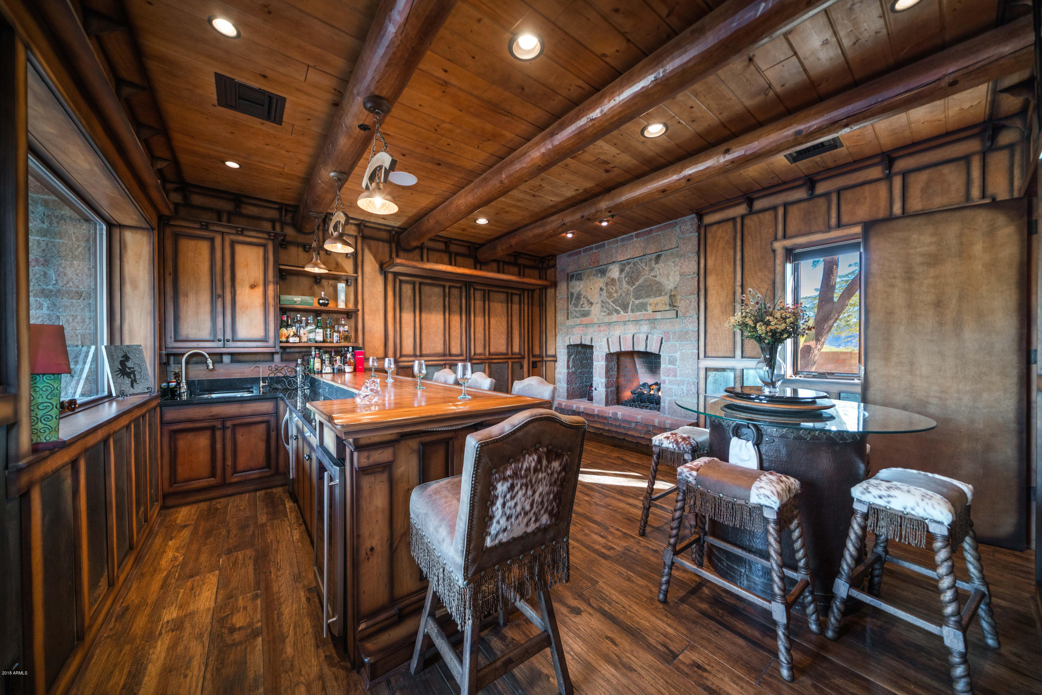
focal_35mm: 12
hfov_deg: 112.6
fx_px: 347
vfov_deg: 90.0
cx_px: 521
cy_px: 348
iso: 160
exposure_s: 1/20
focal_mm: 12
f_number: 6.7
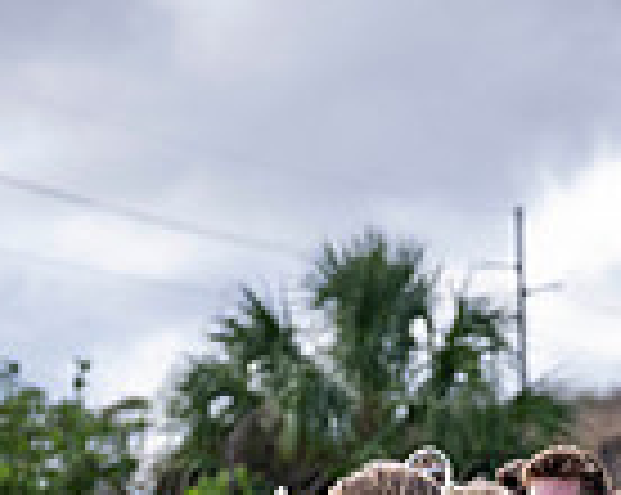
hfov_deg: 7.0
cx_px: 495
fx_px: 5065
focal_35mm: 276
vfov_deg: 5.5
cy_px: 817
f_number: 2.8
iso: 125
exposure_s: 1/1250
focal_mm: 70
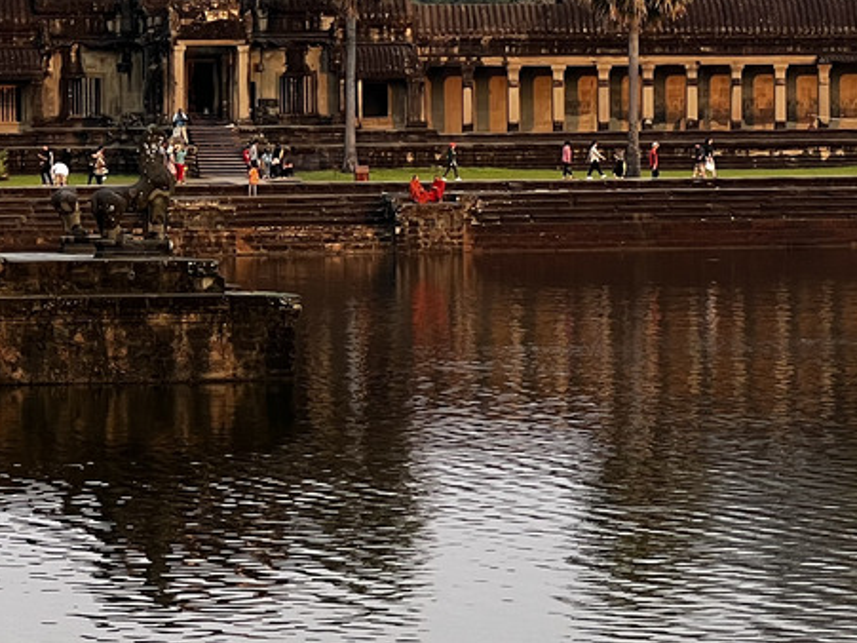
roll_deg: +0.9
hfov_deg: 9.7
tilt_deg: +0.7
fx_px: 5074
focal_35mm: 205
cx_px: 401
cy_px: 131
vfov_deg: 7.2
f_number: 2.8
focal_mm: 9
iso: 32
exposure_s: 1/122
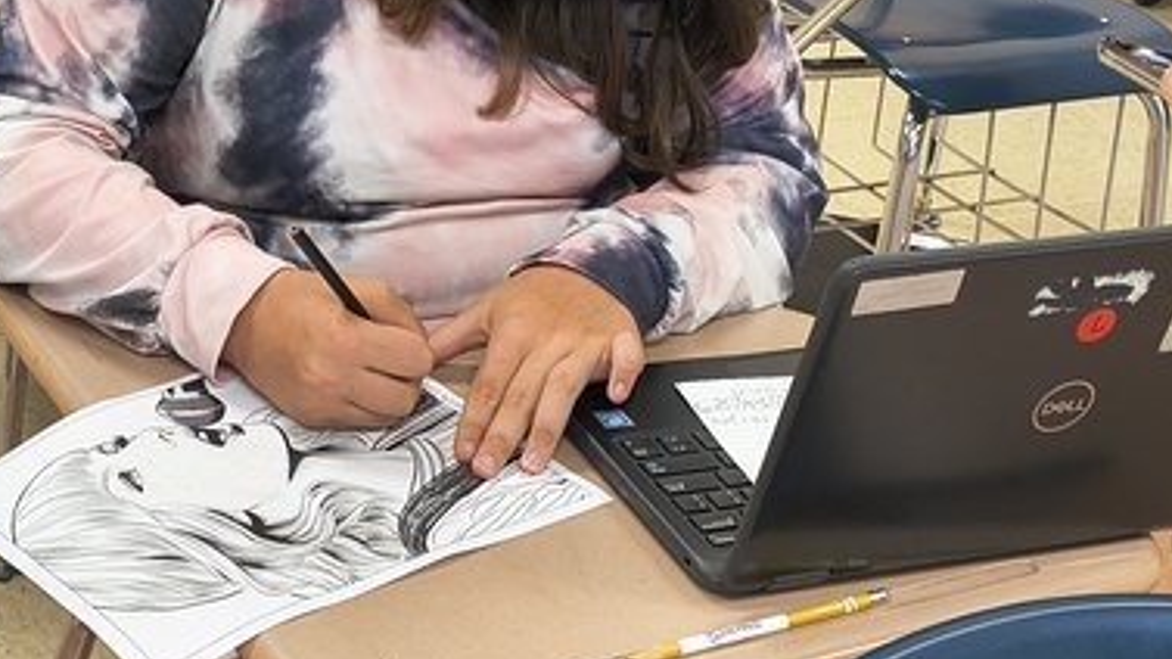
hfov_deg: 28.3
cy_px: 177
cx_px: 354
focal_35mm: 74
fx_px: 2300
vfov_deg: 16.2
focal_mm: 4.68
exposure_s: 1/60
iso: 497
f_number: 1.7
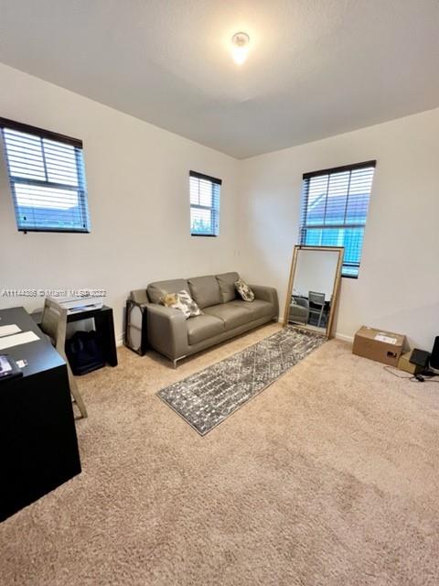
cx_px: 220
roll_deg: -1.1
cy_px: 293
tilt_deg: -12.7
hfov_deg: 89.9
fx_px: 220
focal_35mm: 13
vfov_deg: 106.2
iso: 250
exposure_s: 1/60
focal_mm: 1.57
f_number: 1.8
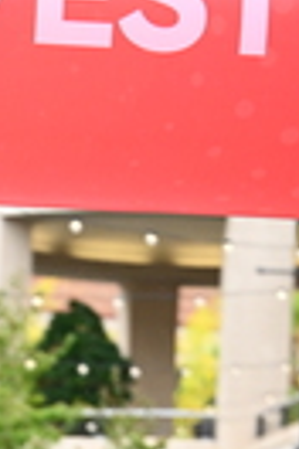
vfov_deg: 5.8
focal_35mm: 345
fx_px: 4298
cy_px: 888
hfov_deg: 4.0
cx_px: -155
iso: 1250
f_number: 2.8
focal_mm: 83
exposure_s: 1/1600
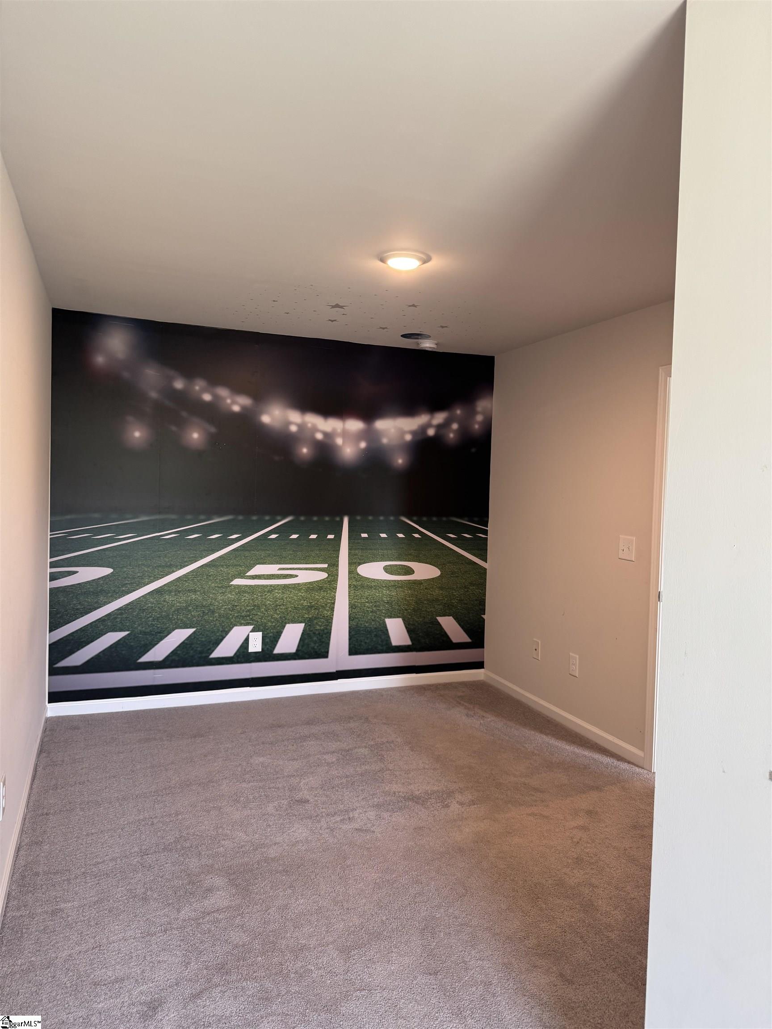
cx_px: 386
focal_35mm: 24
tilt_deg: -1.3
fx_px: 714
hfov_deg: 56.8
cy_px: 514
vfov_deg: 71.6
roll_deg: -0.6
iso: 200
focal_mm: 6.76
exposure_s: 1/60
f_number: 1.78
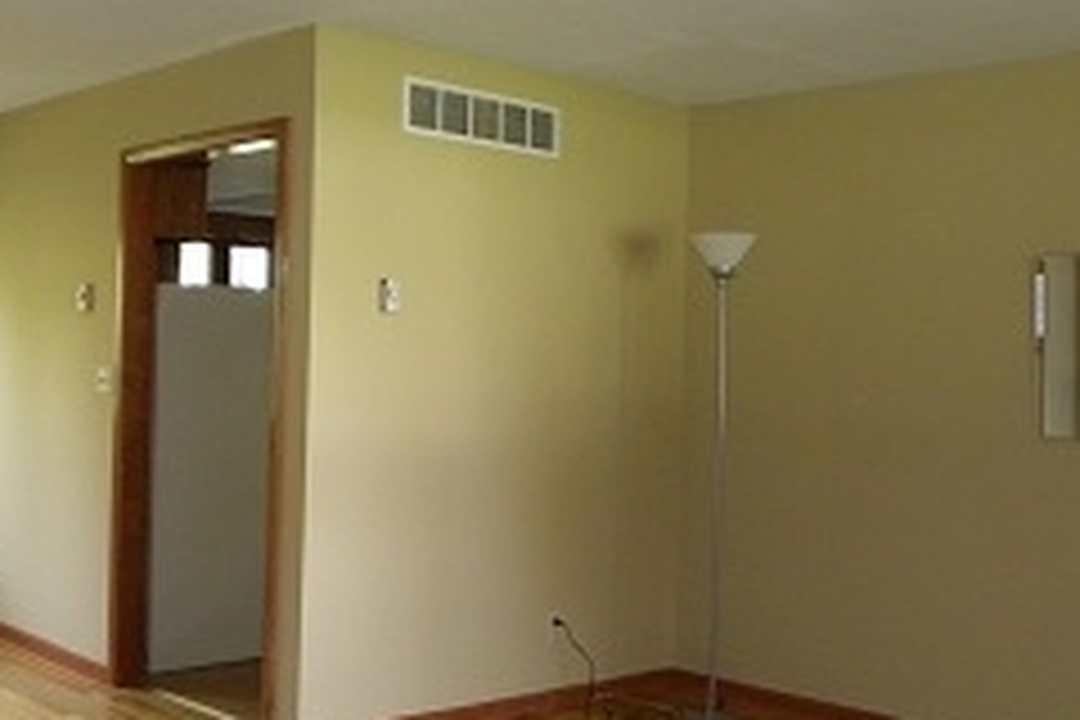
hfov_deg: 41.8
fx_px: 1350
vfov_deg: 29.9
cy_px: 374
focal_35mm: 45
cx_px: 220
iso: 400
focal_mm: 4.6
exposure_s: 1/51.4
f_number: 2.8
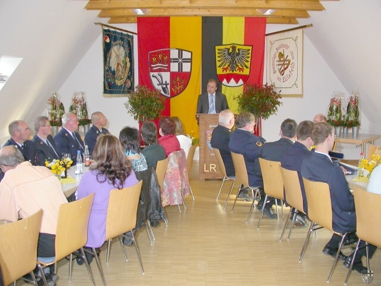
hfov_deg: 49.0
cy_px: 143
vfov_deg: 37.7
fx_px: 418
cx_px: 190
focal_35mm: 38
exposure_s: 1/60
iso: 200
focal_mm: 7.85
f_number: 2.6
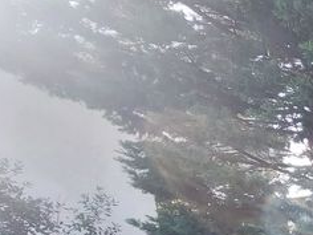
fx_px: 497
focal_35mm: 55
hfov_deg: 21.4
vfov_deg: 21.5
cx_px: 573
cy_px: 369
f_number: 2.2
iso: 50
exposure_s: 1/102
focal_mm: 1.74
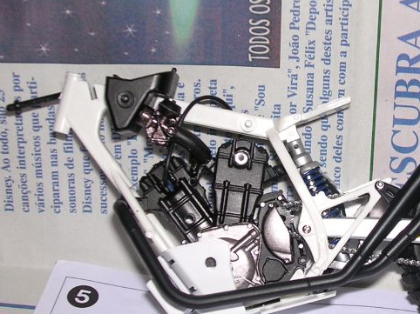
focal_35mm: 93
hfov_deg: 20.8
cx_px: 337
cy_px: 165
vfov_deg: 15.9
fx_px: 1128
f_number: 3.3
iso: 100
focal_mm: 8.5
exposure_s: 1/60.1
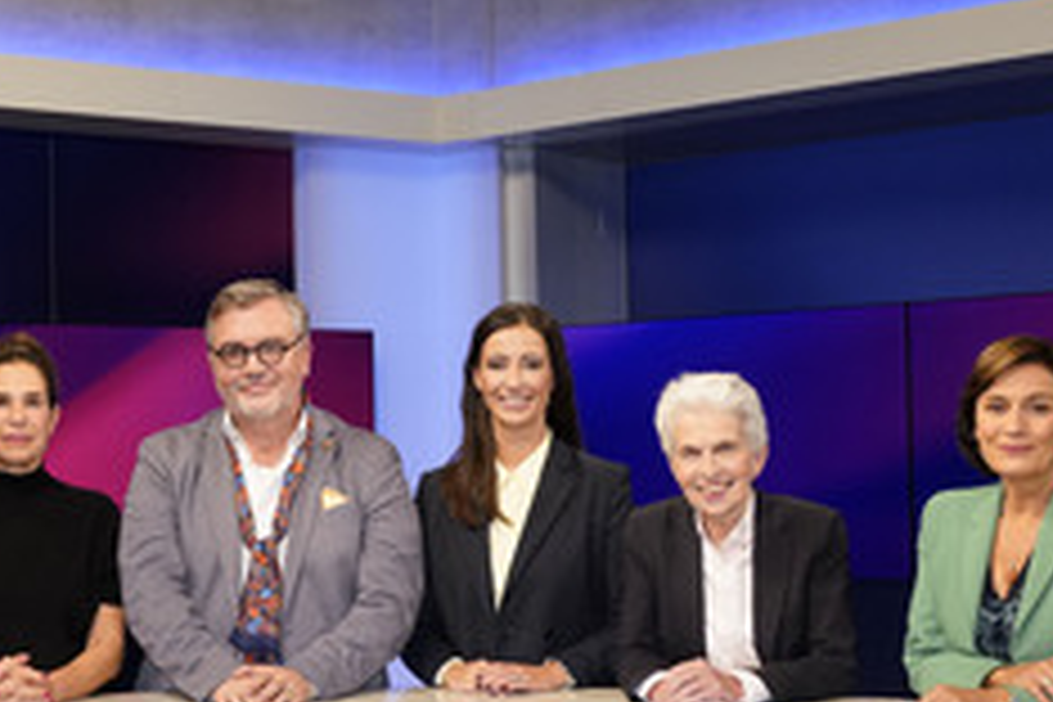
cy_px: 580
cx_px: 367
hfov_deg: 36.6
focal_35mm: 54
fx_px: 1579
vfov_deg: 24.6
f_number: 5.6
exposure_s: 1/125
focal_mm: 28
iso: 2000
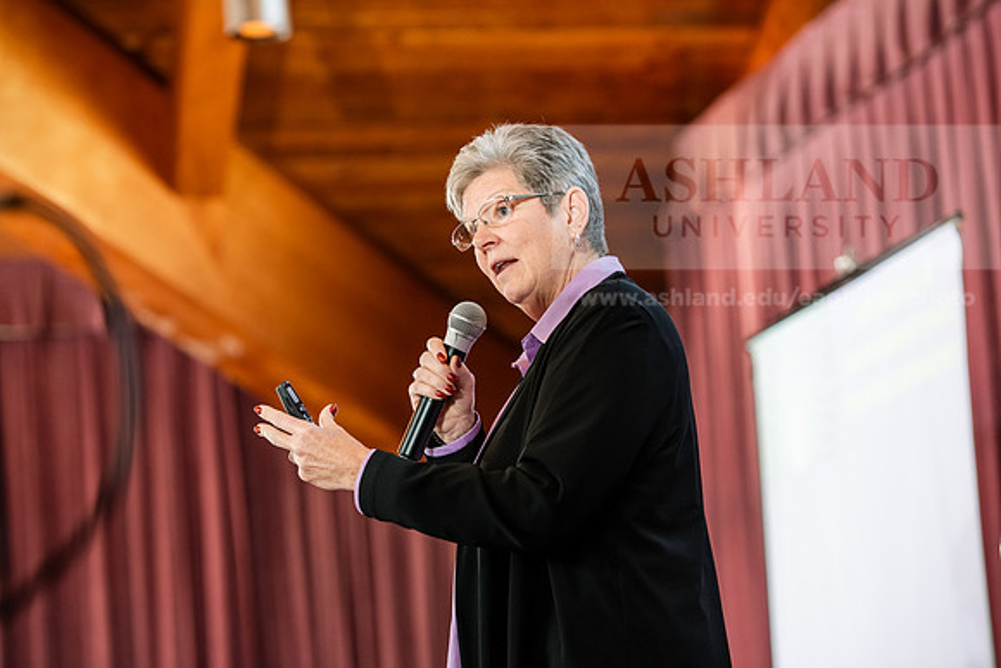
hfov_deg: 17.6
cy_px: 334
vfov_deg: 11.8
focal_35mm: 116
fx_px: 3226
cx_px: 500
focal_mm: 116
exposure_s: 1/200
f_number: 3.5
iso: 1600
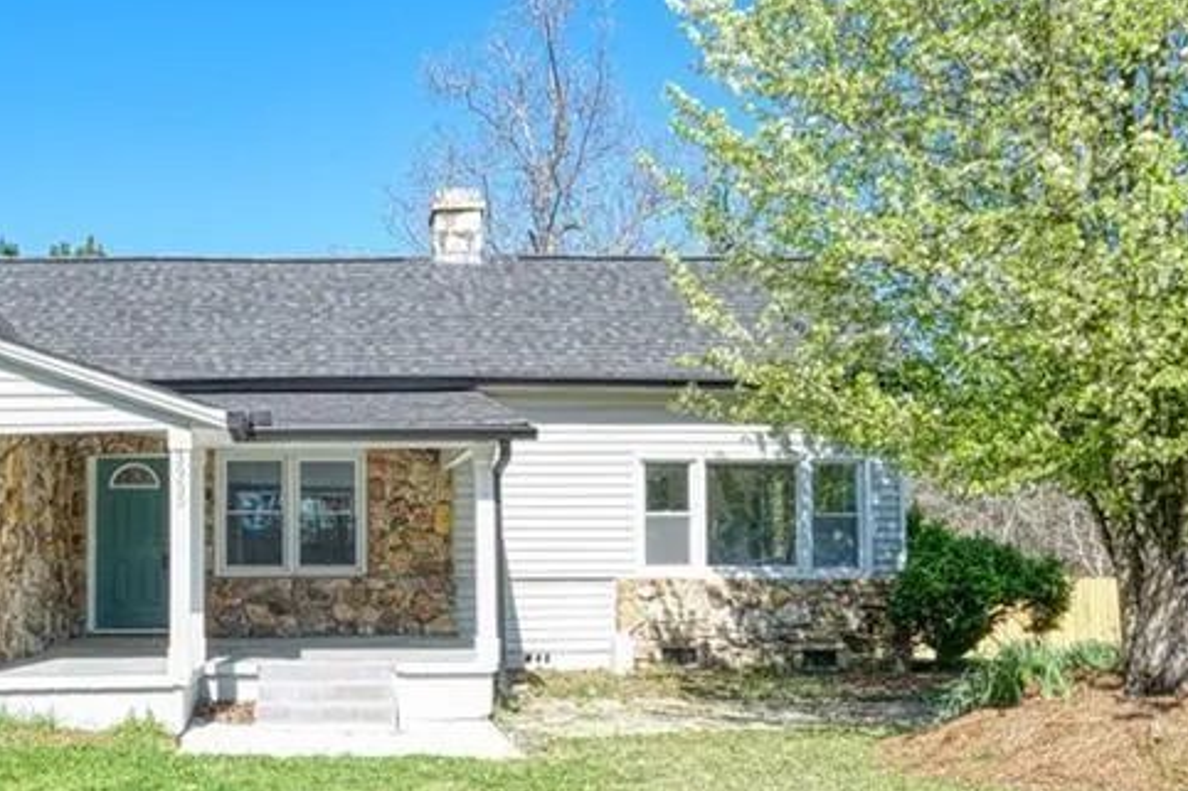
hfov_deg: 53.5
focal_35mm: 34
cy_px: 513
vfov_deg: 38.5
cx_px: 311
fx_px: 1122
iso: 100
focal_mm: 16
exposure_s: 1/25
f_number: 18
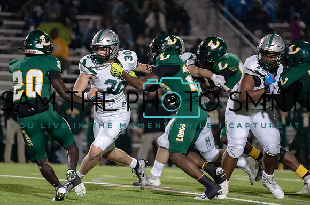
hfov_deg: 6.6
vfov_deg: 4.4
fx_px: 2704
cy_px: 104
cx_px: 145
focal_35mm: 314
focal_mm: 200
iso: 3200
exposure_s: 1/1250
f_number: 2.8
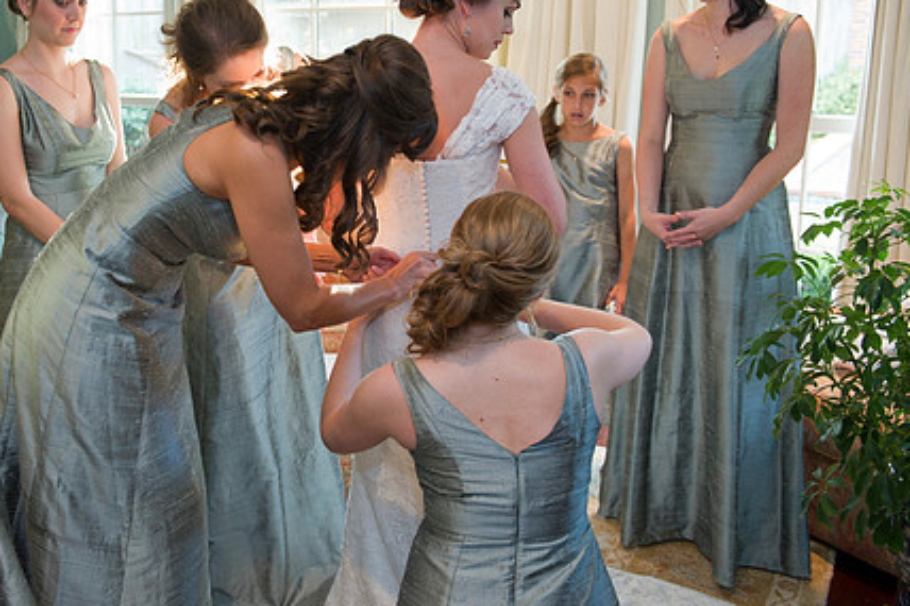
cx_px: 308
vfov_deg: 31.7
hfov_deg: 45.8
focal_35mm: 42
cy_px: 213
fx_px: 1061
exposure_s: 1/80
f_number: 3.5
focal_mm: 31
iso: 1000
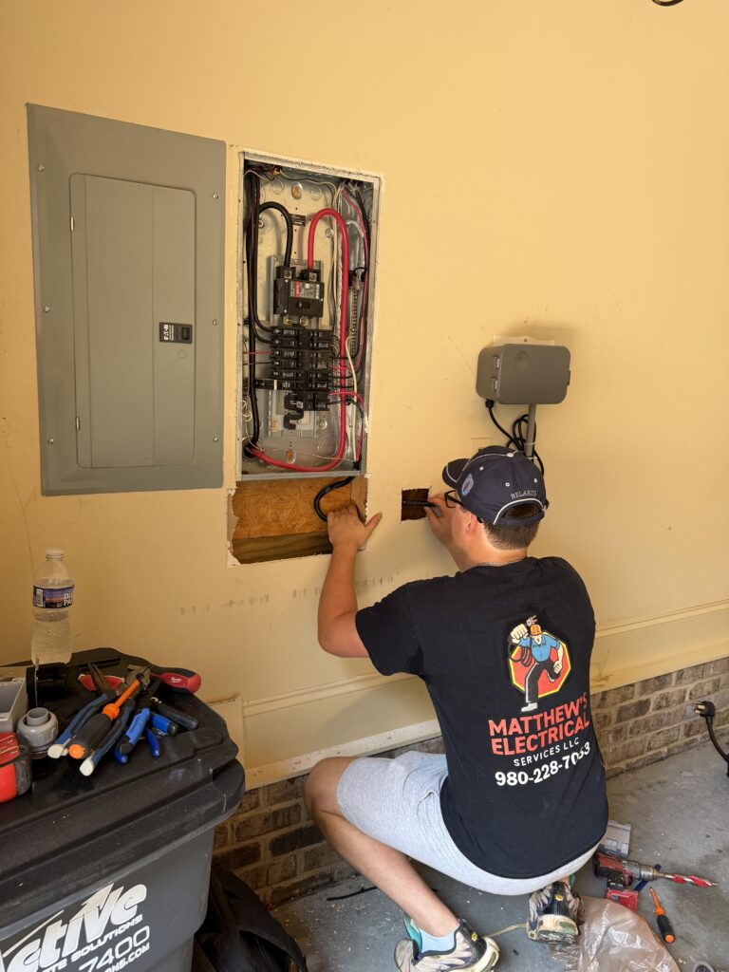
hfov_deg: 56.8
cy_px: 486
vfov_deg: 71.6
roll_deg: -4.0
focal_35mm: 24
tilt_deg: -11.7
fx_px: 674
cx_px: 364
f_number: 1.78
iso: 200
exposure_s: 1/121
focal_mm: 6.76
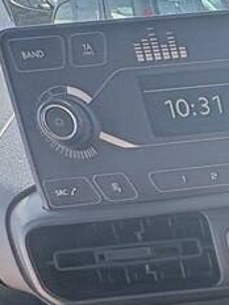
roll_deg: -3.9
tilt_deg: -38.4
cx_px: 397
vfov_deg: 30.8
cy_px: 352
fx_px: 476
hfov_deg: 20.4
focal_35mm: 54
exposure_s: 1/160
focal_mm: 2.22
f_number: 2.2
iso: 64
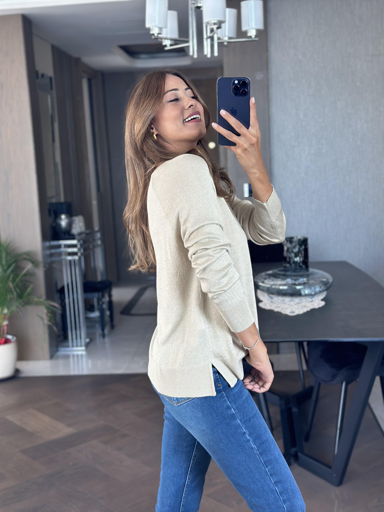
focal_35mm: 48
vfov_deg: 39.7
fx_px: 710
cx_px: 192
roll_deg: +4.2
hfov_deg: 30.3
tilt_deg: -16.0
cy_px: 256
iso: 125
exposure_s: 1/98
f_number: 1.78
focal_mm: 6.86
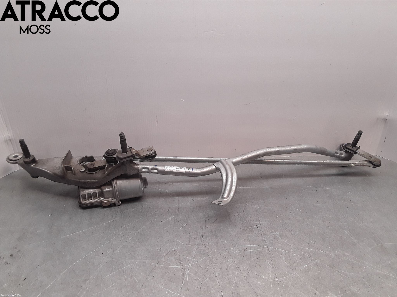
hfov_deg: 63.4
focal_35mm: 28
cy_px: 148
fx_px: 321
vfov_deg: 49.7
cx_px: 198
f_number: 1.9
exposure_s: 1/100
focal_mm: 2.91
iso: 50
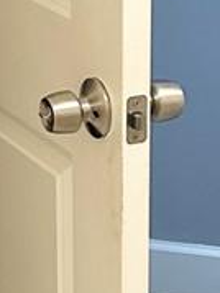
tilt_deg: -13.3
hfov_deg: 7.8
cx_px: -327
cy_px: 13
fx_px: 1476
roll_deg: +3.4
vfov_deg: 11.3
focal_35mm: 174
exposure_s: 1/120
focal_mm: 5.7
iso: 125
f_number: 1.5
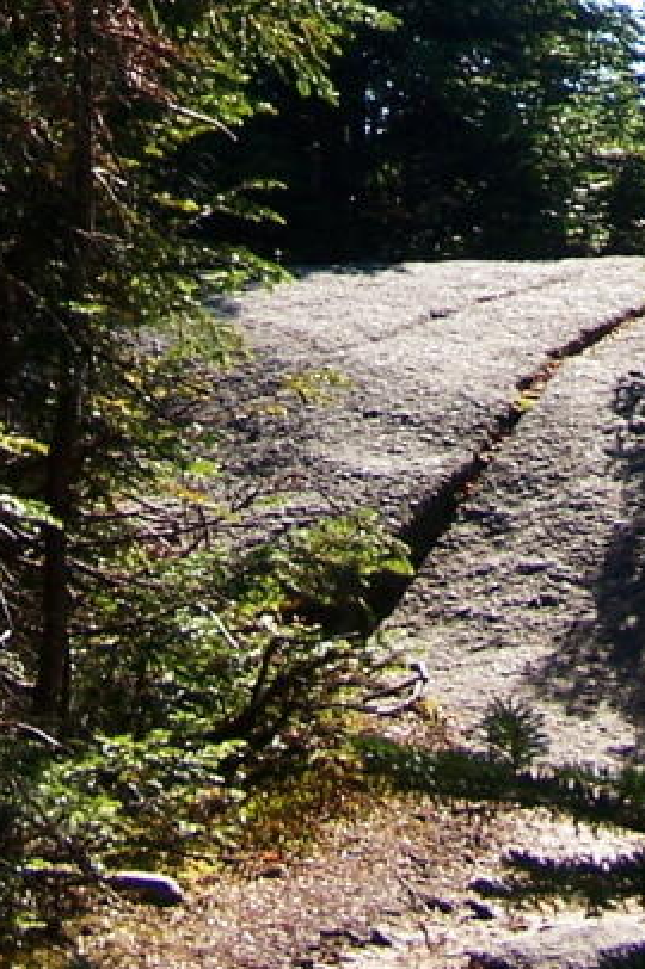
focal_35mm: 133
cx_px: 597
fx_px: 3580
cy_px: -471
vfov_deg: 14.4
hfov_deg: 10.2
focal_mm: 6.3
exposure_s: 1/640
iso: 80
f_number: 2.8
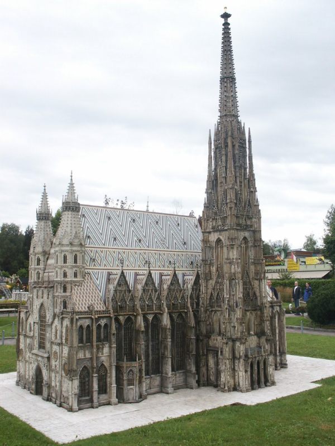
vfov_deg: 52.6
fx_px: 452
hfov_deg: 40.7
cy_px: 223
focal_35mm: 35
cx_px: 168
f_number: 6.7
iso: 64
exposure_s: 1/90
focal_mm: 7.18
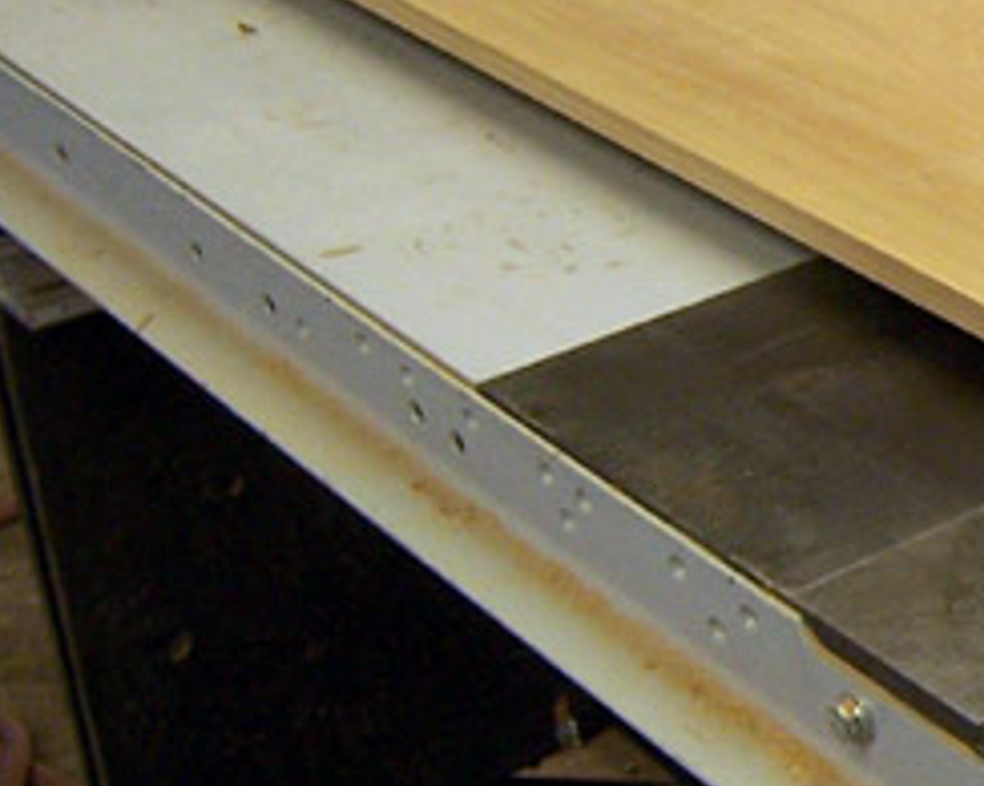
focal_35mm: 95
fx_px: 2766
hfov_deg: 18.8
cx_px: 1270
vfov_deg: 16.2
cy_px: 274
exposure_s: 1/15
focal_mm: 5.5
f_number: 3.4
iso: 140
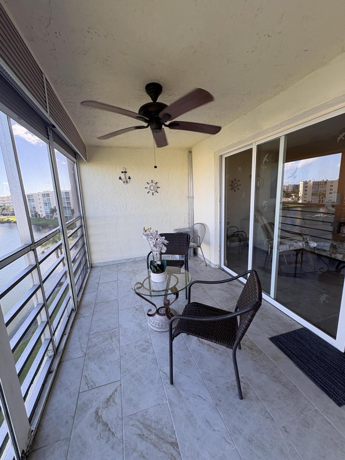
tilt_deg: -9.8
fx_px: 186
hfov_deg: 85.7
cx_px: 172
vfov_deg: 102.1
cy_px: 230
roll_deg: +3.1
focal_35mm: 14
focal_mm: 2.22
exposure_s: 1/104
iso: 32
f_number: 2.2
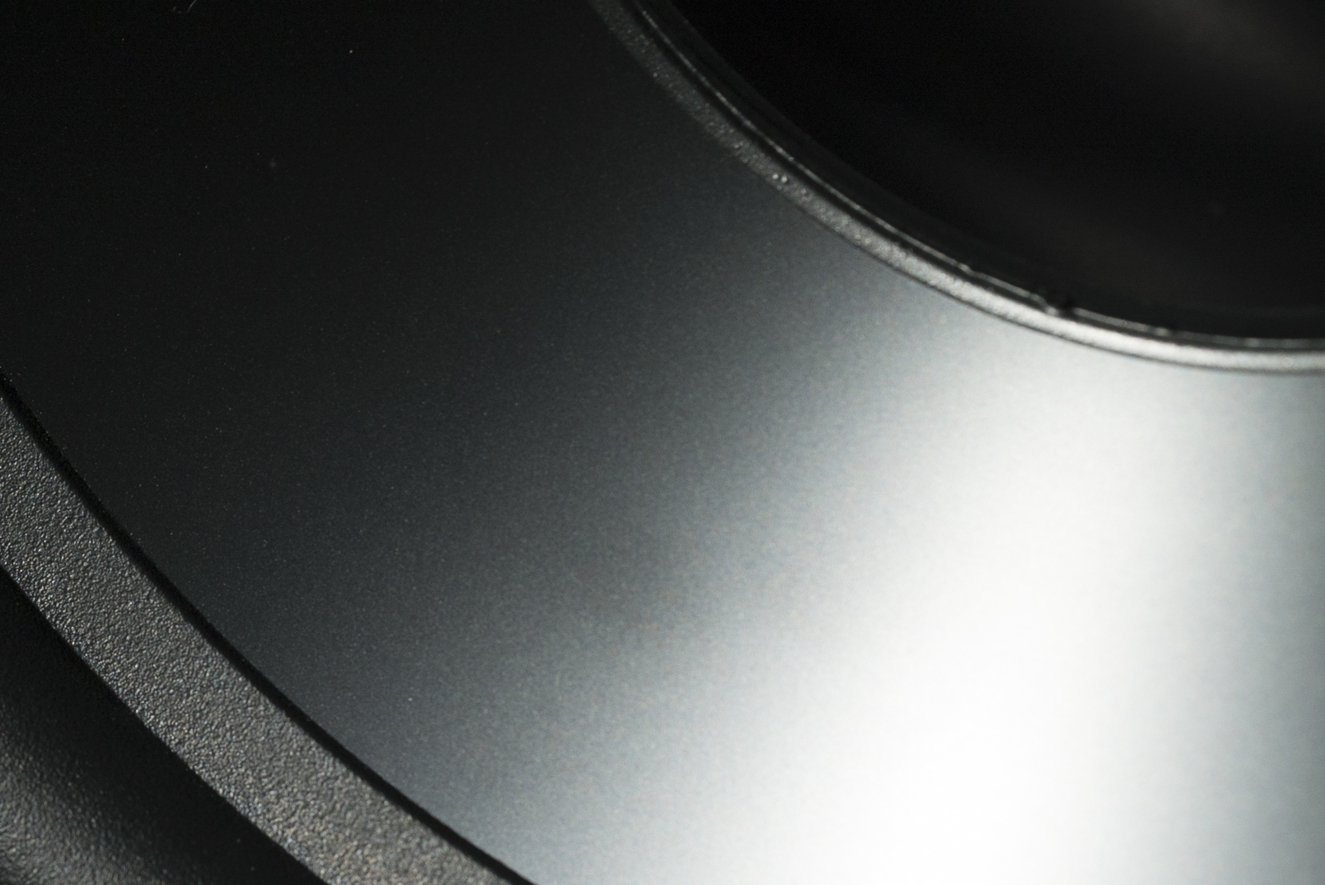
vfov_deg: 7.2
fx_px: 7070
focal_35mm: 192
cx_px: 151
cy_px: 700
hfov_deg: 10.7
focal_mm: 90
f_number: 5.6
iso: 1000
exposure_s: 1/80
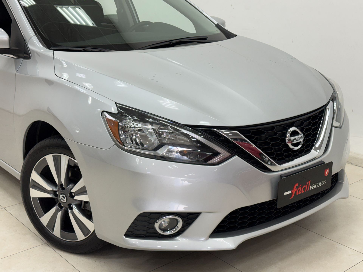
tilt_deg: -16.4
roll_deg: +0.3
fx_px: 503
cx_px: 182
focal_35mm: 48
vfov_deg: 30.3
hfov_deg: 39.7
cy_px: 136
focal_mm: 6.76
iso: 80
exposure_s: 1/120
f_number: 1.78
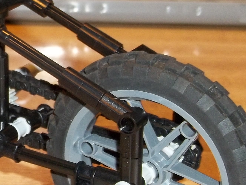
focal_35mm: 149
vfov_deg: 9.9
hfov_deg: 12.9
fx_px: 1059
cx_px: -57
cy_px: 34
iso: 160
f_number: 3.7
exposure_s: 1/40
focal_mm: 8.3
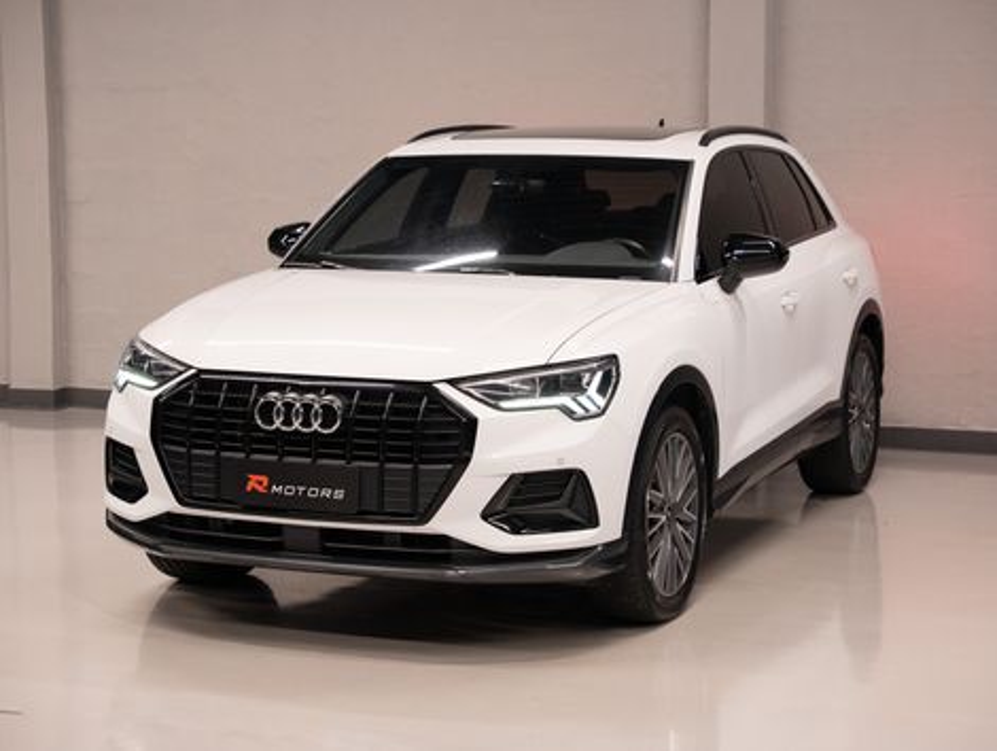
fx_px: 2185
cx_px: 498
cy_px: 376
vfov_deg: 19.5
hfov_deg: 25.7
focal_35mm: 76
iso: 3200
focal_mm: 70
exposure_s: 1/100
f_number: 4
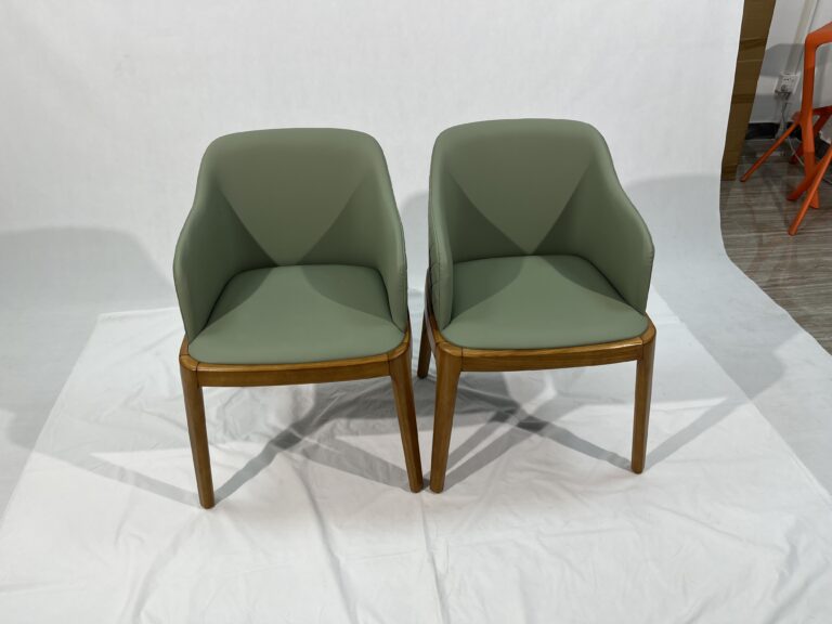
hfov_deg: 67.3
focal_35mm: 26
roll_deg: +0.6
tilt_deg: -34.9
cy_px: 312
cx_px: 416
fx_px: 625
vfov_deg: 53.1
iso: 32
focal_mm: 5.1
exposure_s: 1/134
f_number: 1.6
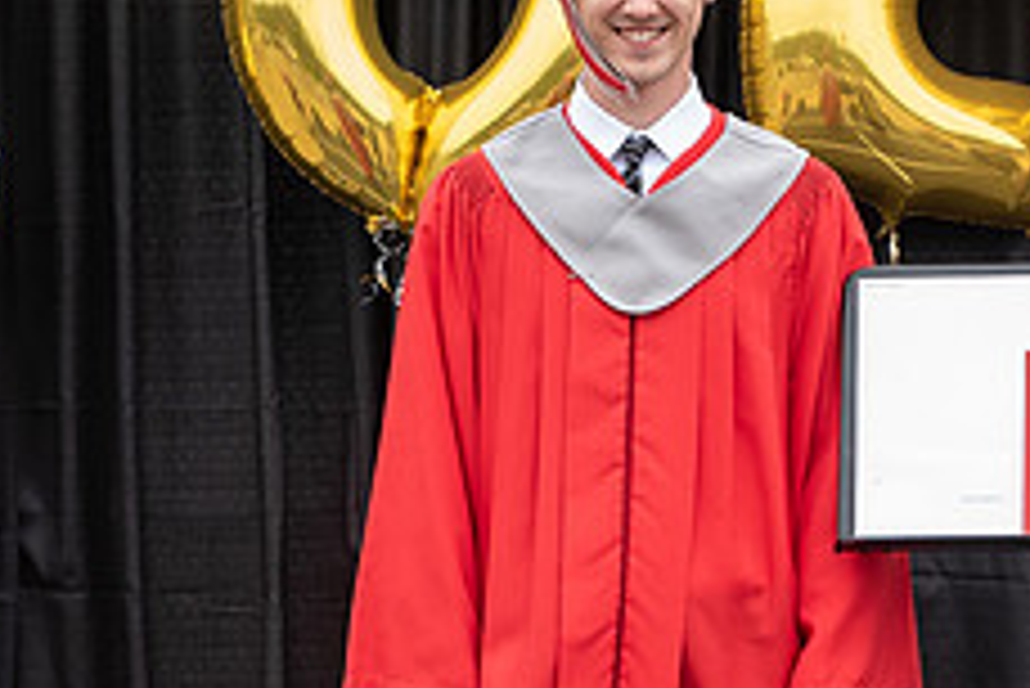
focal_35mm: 187
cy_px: 548
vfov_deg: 7.3
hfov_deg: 11.0
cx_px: 731
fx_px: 5353
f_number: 5.6
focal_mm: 52
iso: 500
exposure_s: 1/500
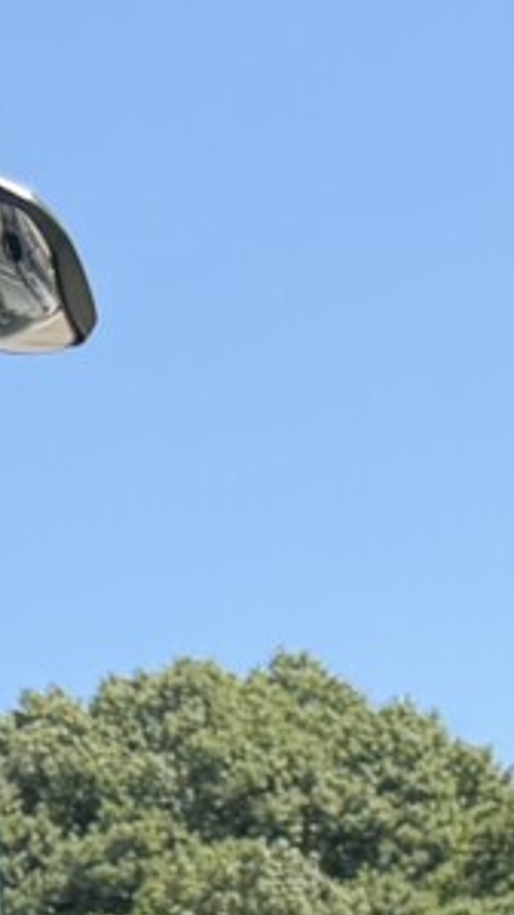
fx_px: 4244
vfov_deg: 11.9
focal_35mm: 175
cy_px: 1267
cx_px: -1796
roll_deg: +2.5
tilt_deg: +5.6
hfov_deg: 5.6
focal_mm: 6.76
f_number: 1.78
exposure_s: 1/1812
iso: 80
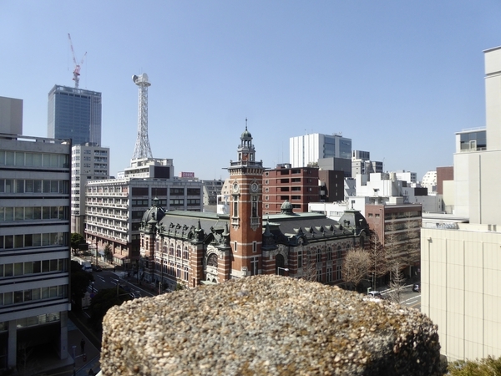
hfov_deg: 69.4
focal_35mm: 25
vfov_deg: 54.9
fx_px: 362
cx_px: 250
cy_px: 188
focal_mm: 4.3
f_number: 3.3
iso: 100
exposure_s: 1/1300
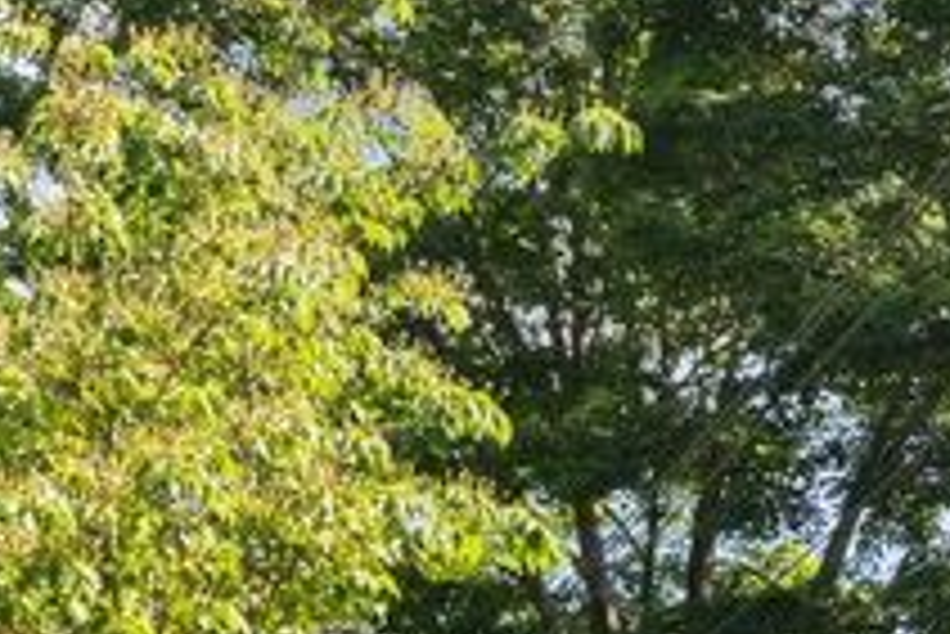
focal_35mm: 170
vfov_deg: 7.6
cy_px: 1473
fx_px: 4489
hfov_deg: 11.3
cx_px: 1693
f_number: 7.1
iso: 1250
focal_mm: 35
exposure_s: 1/320
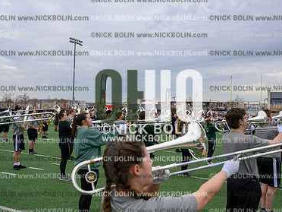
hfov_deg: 51.3
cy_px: 106
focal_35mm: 36
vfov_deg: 39.7
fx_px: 293
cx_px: 149
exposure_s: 1/640
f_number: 4
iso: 100
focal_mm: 24
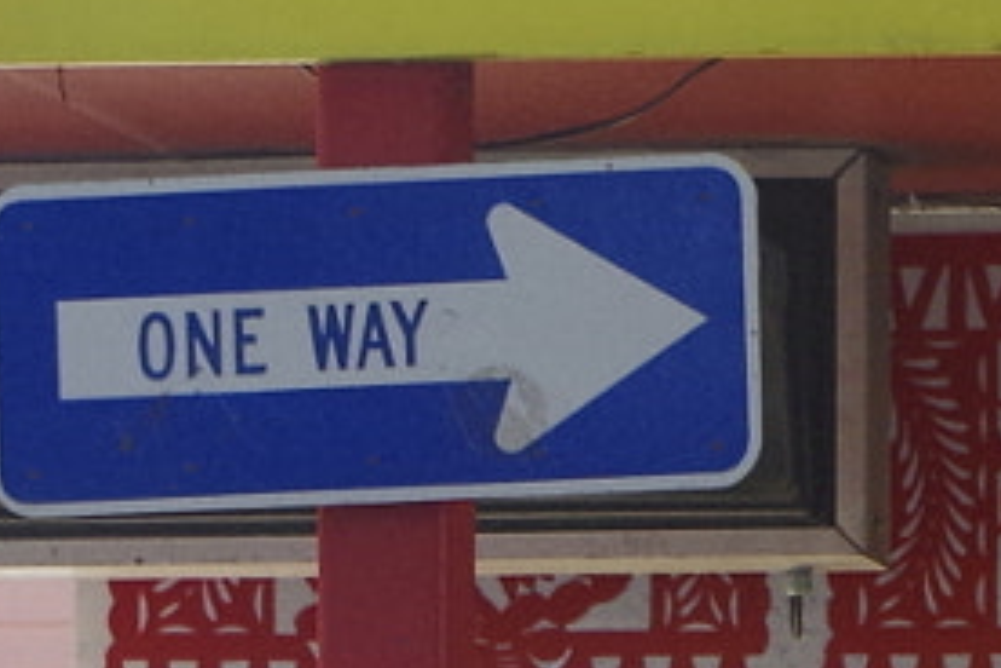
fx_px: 10704
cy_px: 1634
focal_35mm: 385
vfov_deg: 3.5
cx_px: 1744
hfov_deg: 5.3
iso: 400
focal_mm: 35
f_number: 7.1
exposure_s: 1/60
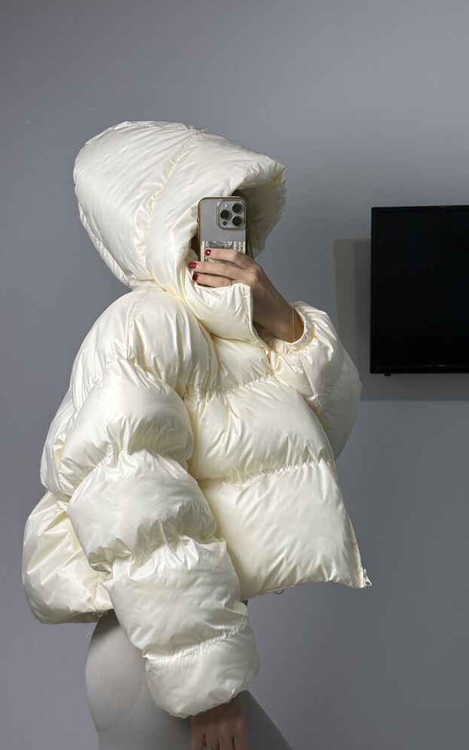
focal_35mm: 51
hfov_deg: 25.3
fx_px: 1043
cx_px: 222
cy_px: 375
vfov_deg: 39.6
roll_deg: +1.8
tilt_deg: -16.7
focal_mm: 6.76
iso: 50
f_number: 1.78
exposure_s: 1/164
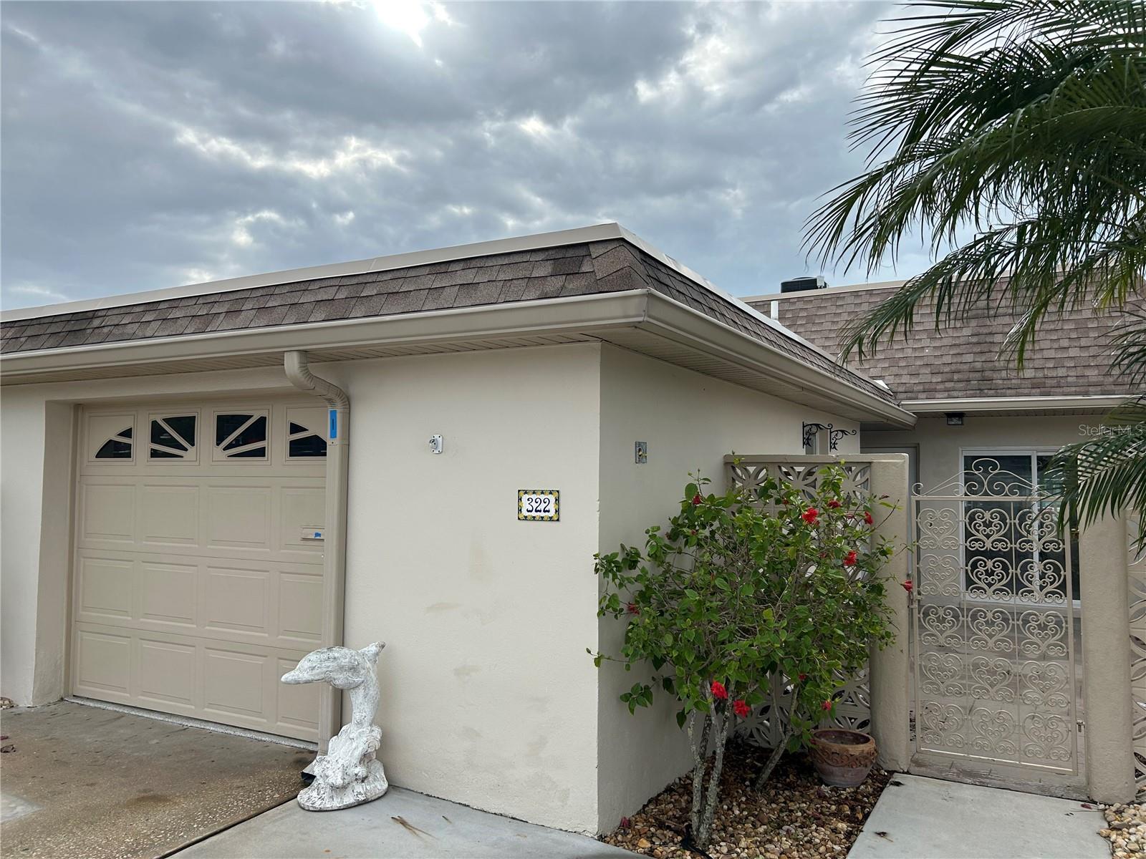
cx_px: 573
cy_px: 430
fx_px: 861
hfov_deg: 67.3
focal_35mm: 26
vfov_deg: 53.1
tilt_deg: +3.1
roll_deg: -0.4
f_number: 1.5
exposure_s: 1/2994
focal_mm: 5.7
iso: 50
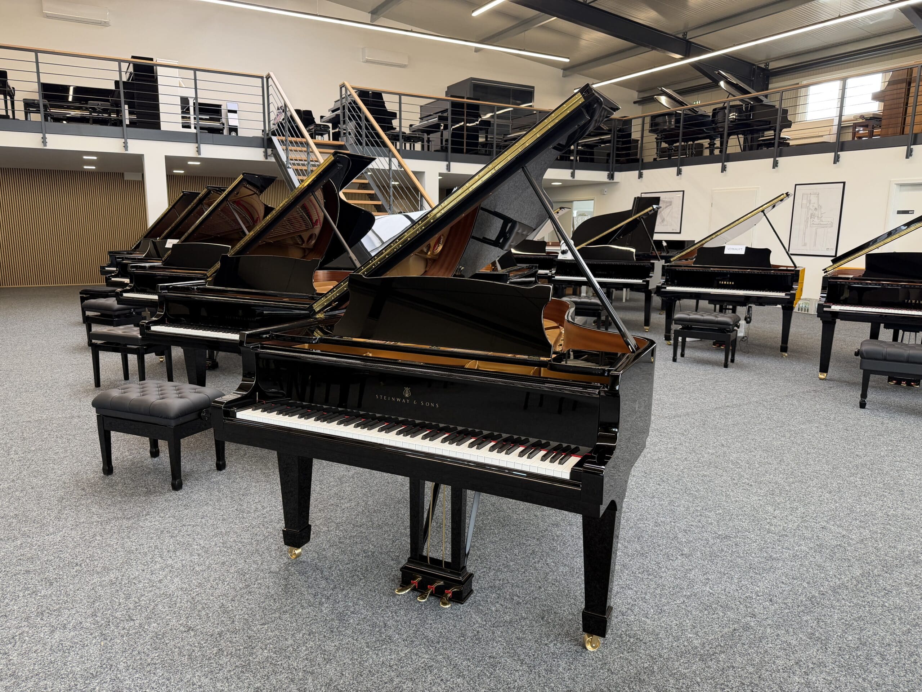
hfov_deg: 71.6
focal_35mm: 24
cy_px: 346
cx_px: 461
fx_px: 639
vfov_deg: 56.8
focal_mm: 6.76
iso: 125
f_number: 1.78
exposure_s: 1/121
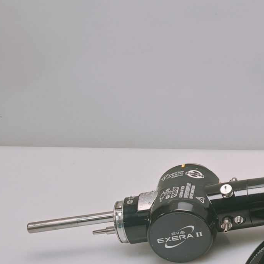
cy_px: 110
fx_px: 768
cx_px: 470
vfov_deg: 19.5
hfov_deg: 16.4
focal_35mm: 89
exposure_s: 1/100
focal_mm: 6.83
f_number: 2
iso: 125
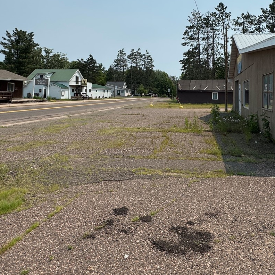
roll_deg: -0.4
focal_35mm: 32
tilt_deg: +0.9
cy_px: 90
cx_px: 159
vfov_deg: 50.1
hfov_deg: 50.9
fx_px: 288
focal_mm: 2.22
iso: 50
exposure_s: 1/2985
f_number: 2.2
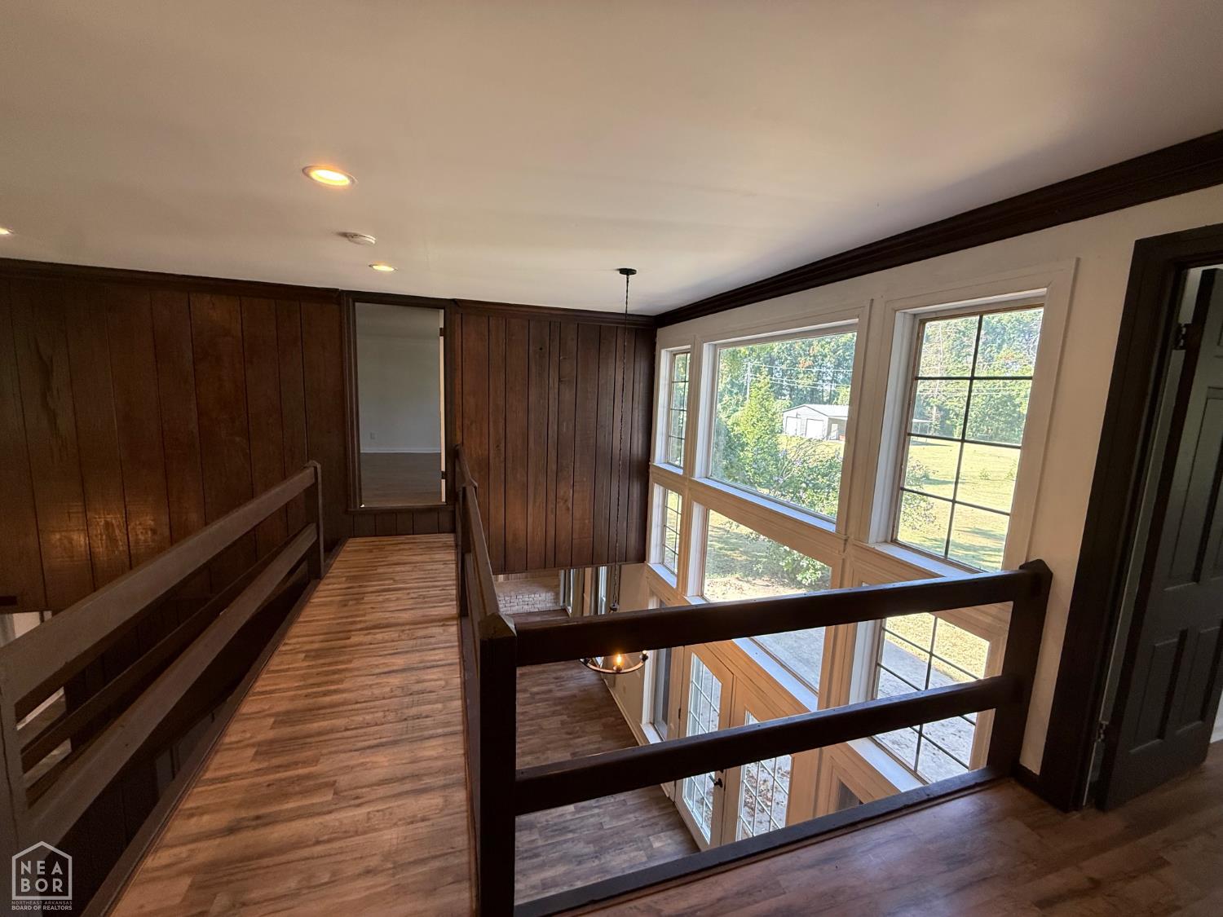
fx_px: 495
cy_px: 458
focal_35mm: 14
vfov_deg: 85.7
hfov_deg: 102.1
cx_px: 612
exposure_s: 1/120
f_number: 2.2
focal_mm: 2.22
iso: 160
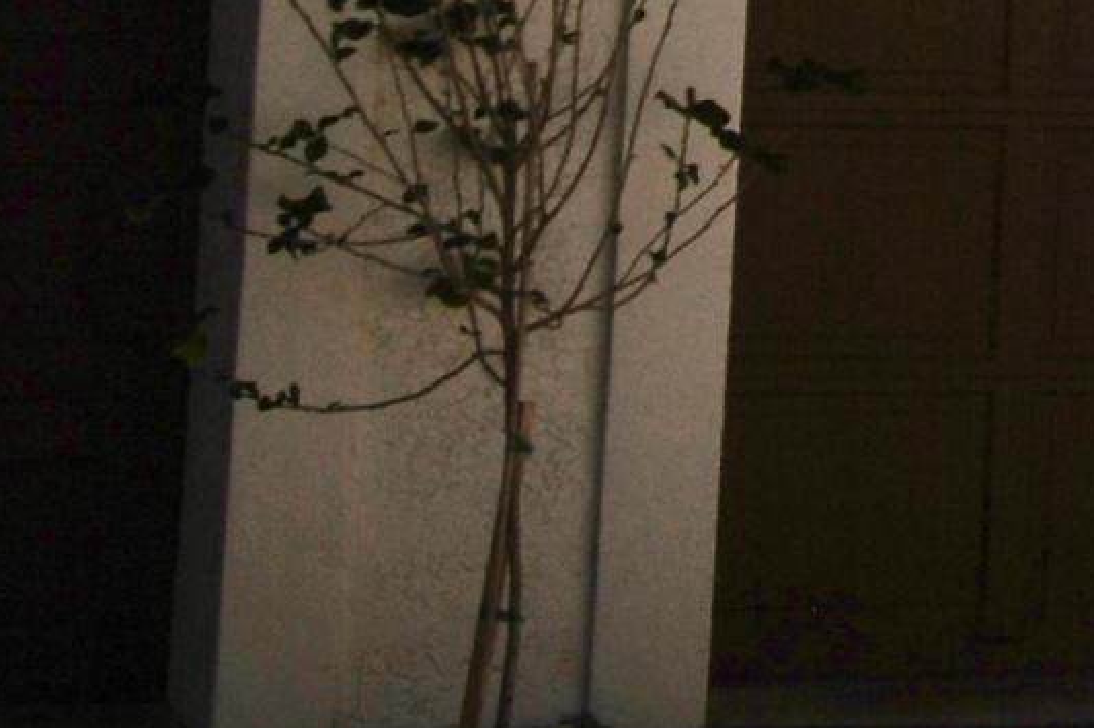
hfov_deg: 9.5
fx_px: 6167
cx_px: 2149
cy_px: -768
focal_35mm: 203
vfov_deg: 6.5
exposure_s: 1/500
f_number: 11
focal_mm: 24
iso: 100
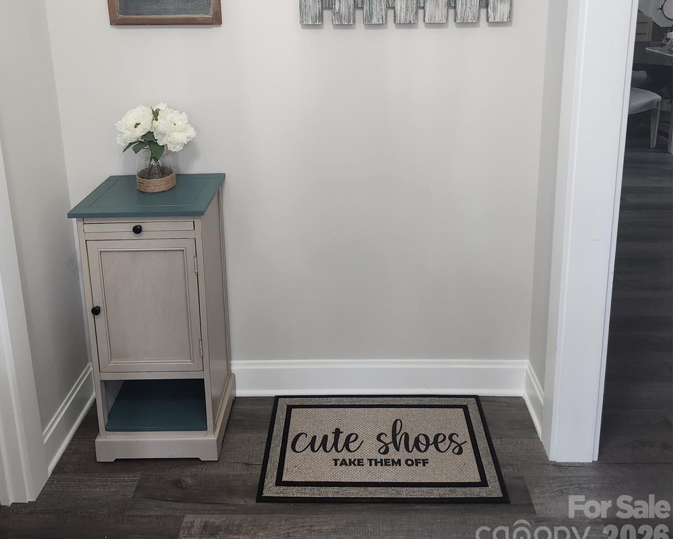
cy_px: 110
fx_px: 598
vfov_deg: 46.1
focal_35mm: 30
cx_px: 336
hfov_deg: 58.8
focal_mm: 5.4
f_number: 1.8
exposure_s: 1/120
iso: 250
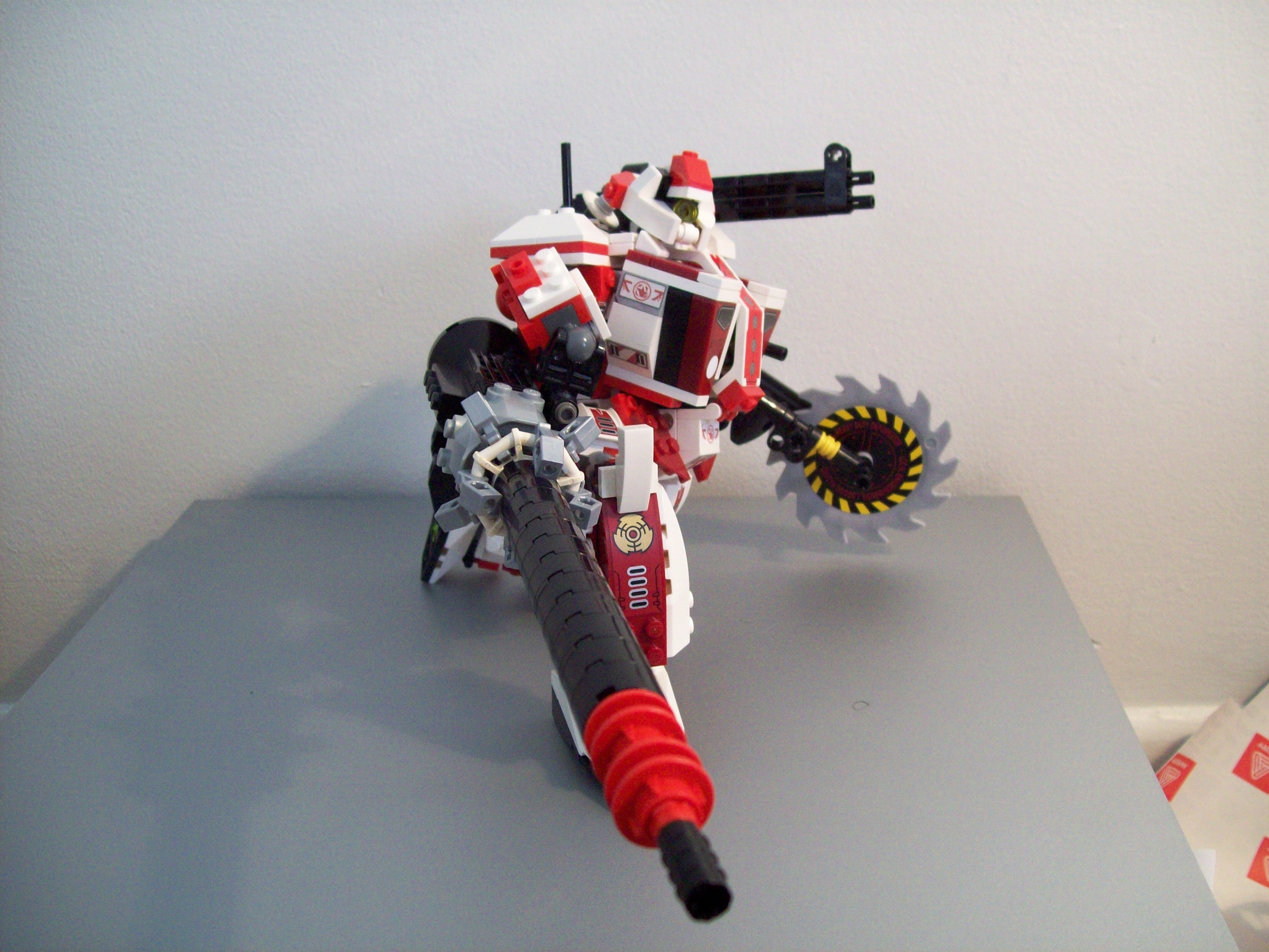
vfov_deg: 39.7
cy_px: 476
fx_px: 1320
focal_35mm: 36
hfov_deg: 51.4
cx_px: 634
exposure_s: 1/14.8
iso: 160
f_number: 2.7
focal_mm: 6
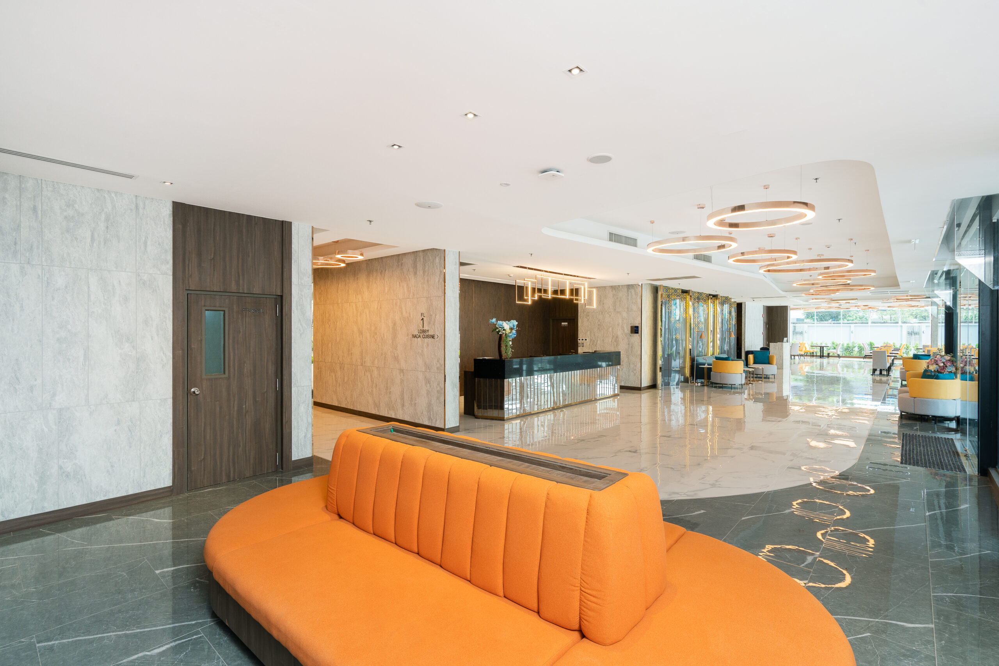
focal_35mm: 16
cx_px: 500
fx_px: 444
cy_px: 333
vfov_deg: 73.8
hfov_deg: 96.7
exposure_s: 1/8
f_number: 13
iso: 250
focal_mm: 16
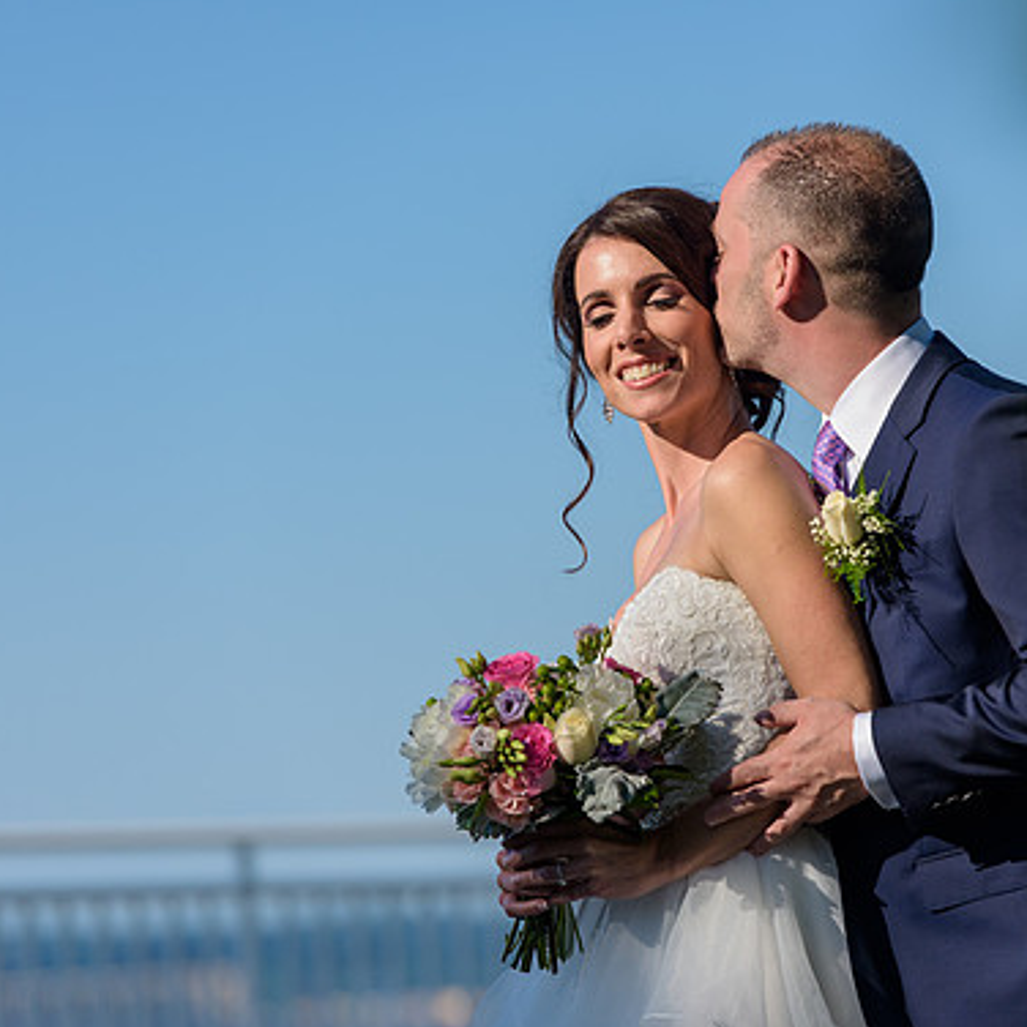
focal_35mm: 236
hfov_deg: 7.4
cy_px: 515
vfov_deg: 7.4
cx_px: 666
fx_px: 7922
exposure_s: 1/2500
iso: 200
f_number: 4
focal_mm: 180
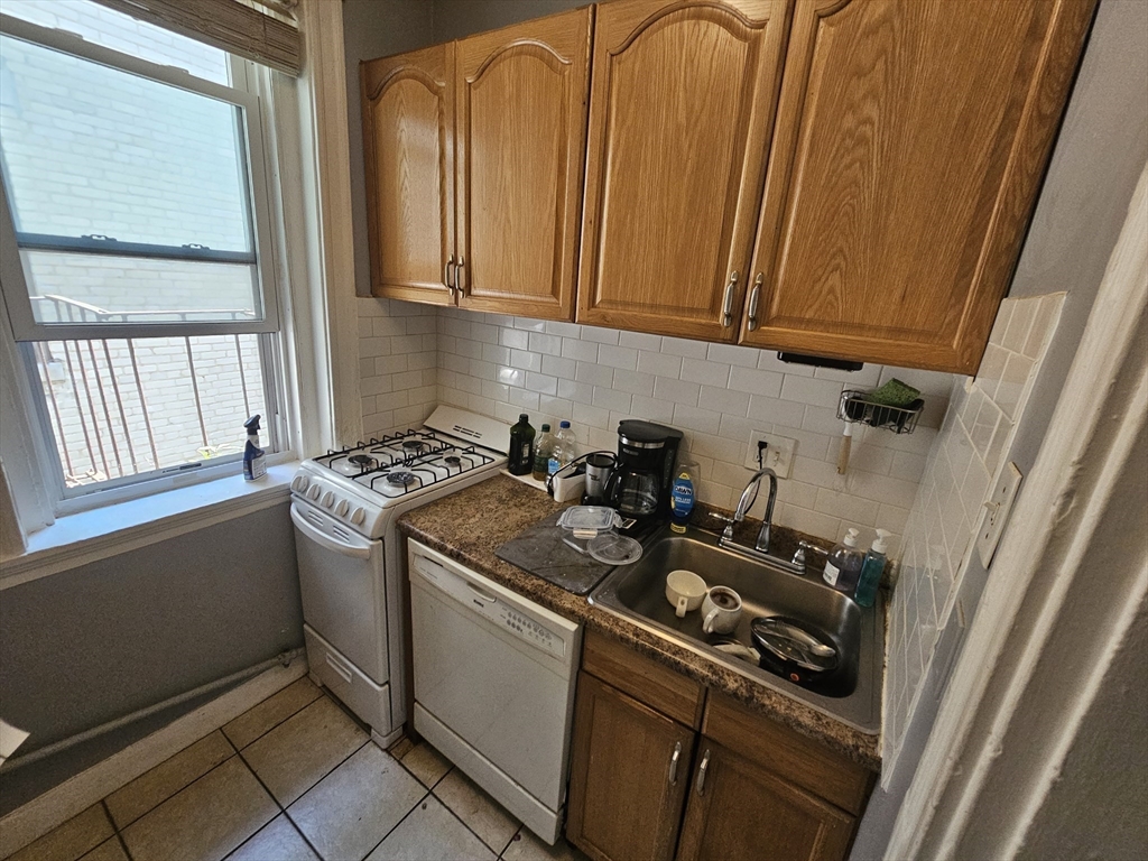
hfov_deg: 106.2
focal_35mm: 13
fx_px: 431
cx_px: 574
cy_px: 430
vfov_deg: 89.9
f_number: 2.2
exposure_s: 1/60
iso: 250
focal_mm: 2.2
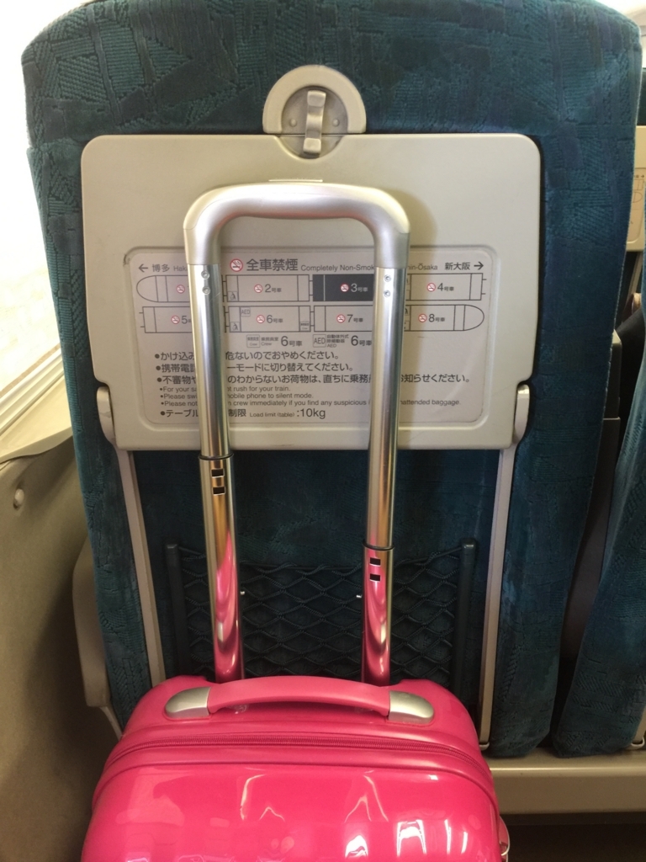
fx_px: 722
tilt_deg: -19.7
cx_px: 323
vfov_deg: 61.7
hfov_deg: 48.2
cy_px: 431
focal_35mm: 29
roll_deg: +1.2
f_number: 2.2
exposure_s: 1/4
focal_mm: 4.15
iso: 80
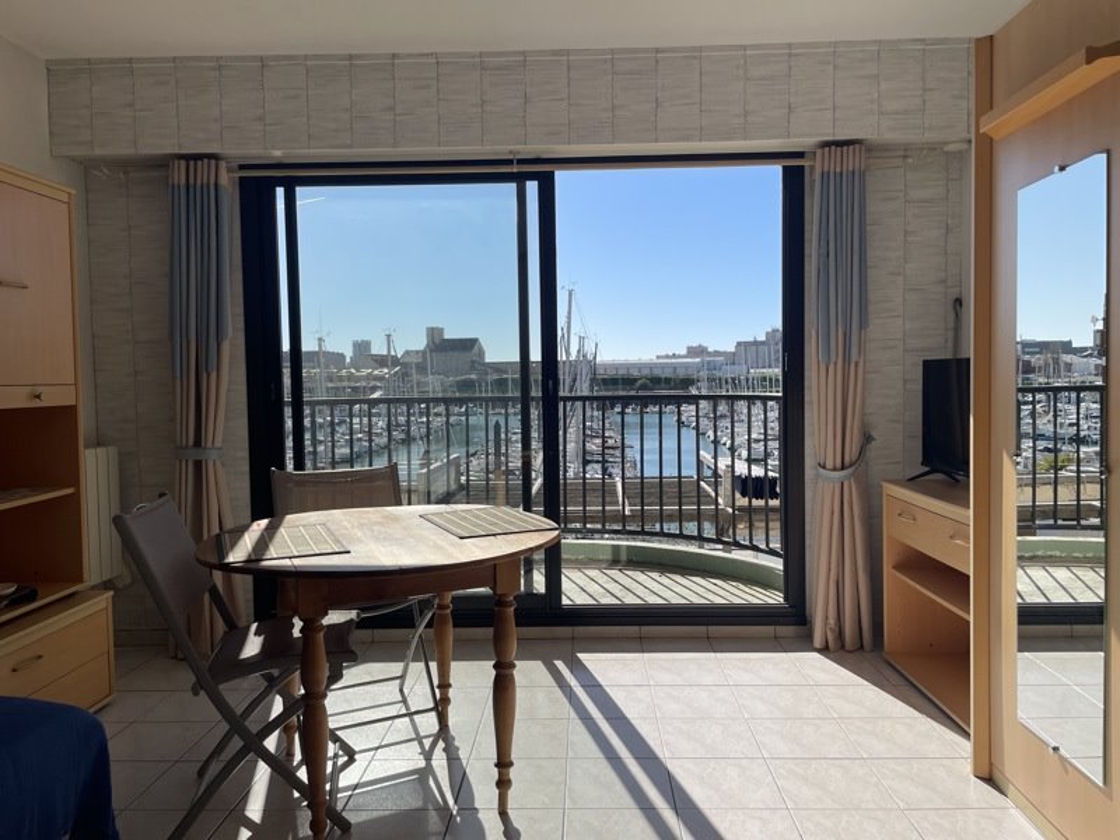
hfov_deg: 67.3
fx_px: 841
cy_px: 420
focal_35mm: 26
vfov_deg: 53.1
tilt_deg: -3.1
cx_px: 560
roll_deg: +1.1
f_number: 1.6
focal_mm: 4.2
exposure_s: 1/4292
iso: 32
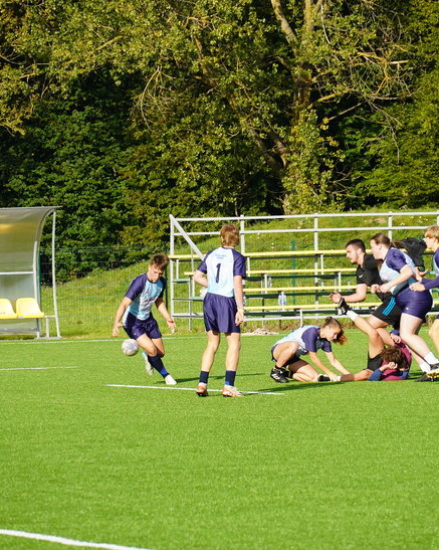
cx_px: 253
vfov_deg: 6.8
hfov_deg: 5.4
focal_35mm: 286
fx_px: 4649
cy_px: 274
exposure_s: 1/250
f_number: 6.3
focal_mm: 135
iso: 100
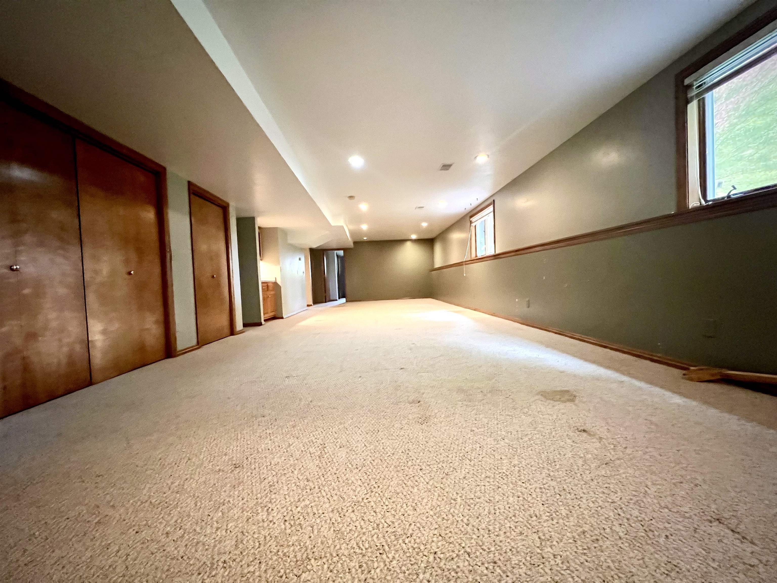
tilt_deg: -2.6
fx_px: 292
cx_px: 388
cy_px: 292
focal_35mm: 13
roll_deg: +2.5
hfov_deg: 106.2
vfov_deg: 89.9
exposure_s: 1/60
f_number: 1.8
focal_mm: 1.57
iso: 1000
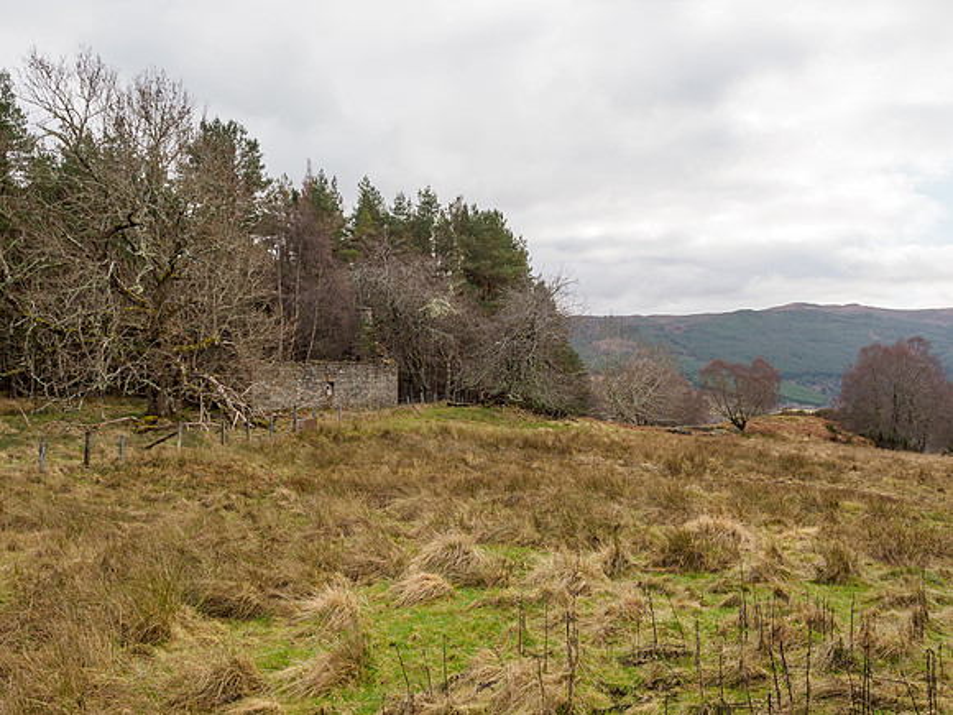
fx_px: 661
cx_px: 476
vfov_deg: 56.8
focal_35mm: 24
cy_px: 358
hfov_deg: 71.6
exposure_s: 1/200
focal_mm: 12
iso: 200
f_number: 5.6
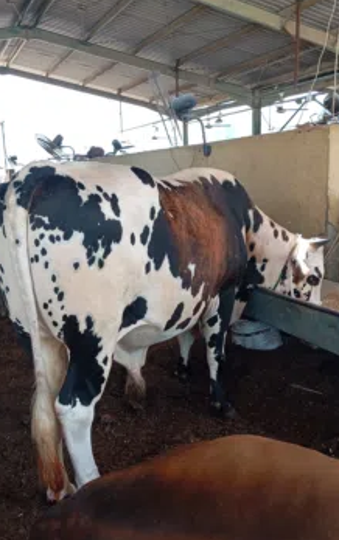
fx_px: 502
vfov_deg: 56.7
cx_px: 188
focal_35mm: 34
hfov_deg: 37.3
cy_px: 268
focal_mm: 4.22
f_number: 1.8
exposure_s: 1/100
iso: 228
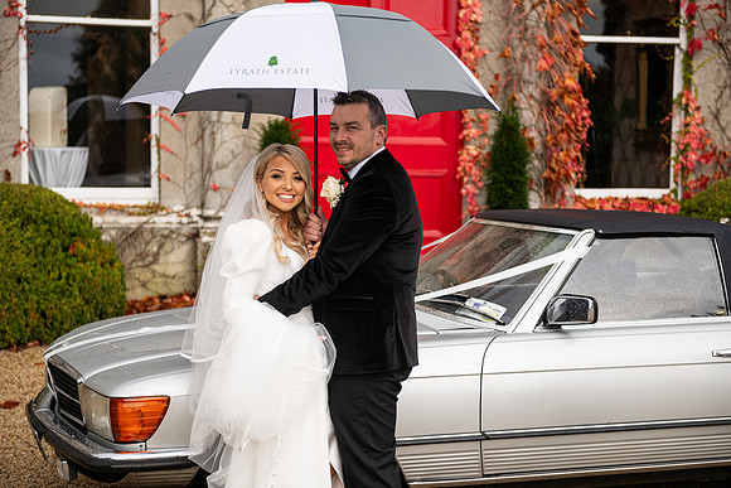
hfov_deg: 32.4
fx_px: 1259
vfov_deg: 21.9
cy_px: 244
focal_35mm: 62
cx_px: 366
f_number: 3.5
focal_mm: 62
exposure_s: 1/160
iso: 100
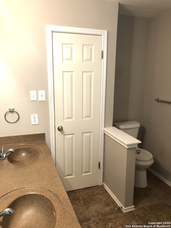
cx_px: 86
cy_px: 114
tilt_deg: -11.6
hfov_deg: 49.7
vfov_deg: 63.4
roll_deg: -0.2
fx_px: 184
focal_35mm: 28
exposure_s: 1/20
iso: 40
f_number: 1.8
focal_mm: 4
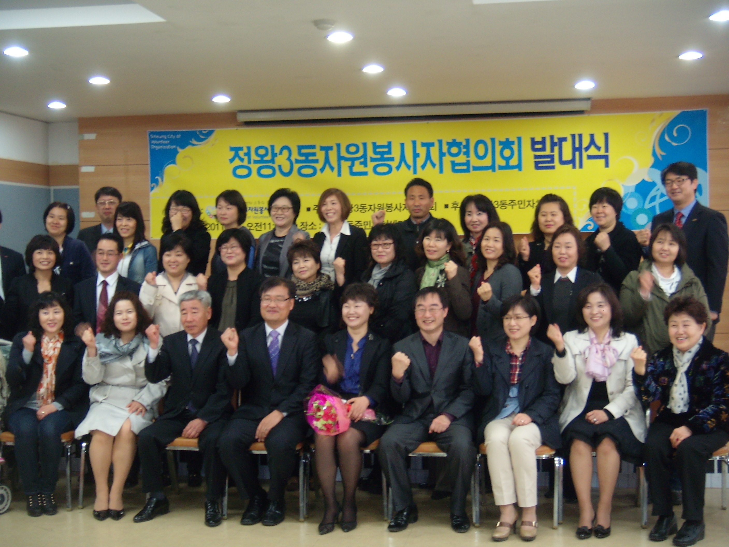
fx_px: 1011
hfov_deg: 39.7
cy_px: 274
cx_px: 364
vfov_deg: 30.3
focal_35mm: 48
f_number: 3.7
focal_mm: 8
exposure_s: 1/8.3
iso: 100
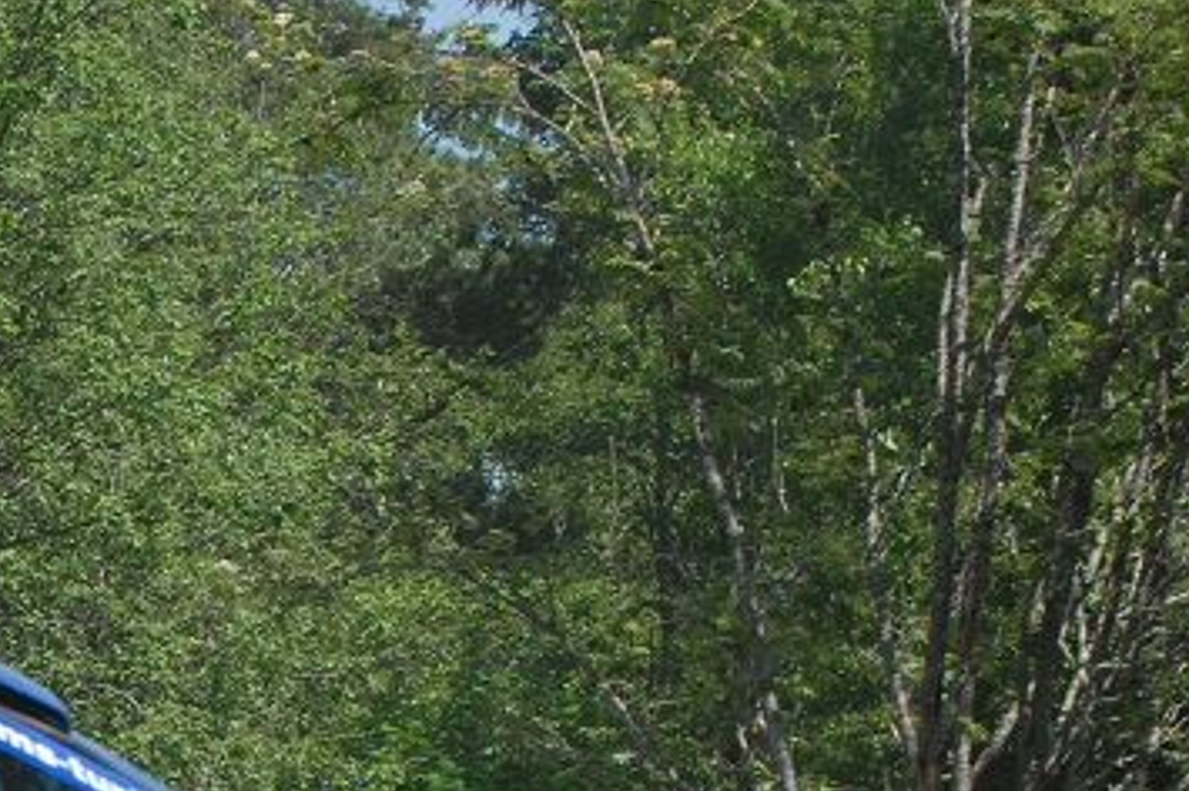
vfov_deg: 3.7
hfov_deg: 5.6
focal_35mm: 369
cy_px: 1059
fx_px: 12176
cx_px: -90
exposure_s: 1/800
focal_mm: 90
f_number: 5
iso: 200
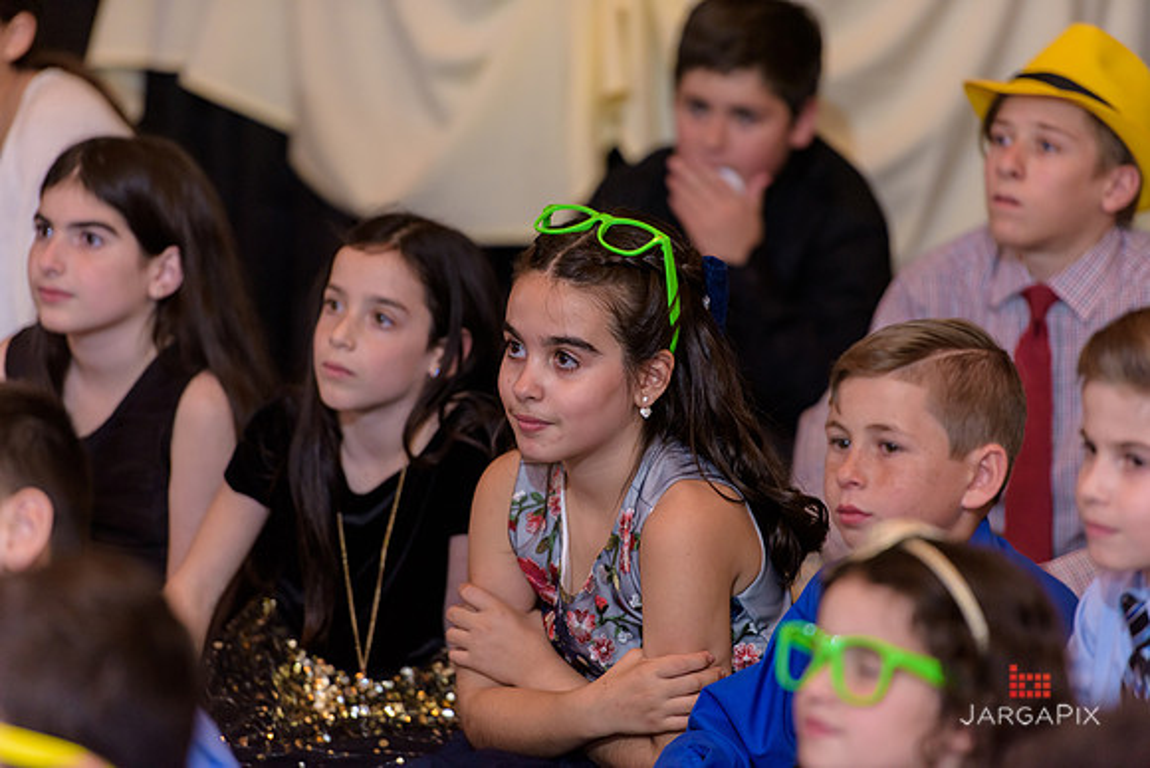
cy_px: 384
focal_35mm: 200
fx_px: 6390
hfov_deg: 10.3
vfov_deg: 6.9
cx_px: 575
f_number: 3.2
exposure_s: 1/125
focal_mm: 200
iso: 1600
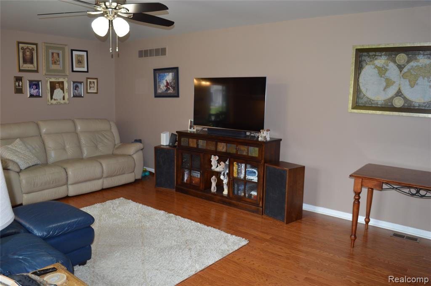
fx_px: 323
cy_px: 143
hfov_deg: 67.4
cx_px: 216
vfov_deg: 47.8
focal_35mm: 27
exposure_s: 1/60
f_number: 4
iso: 400
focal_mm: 18
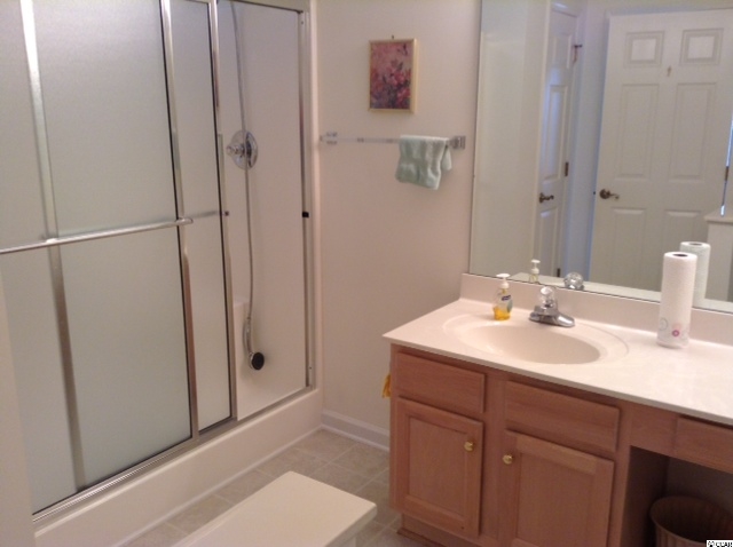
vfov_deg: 42.8
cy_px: 274
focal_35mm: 33
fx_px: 698
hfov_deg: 55.4
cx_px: 366
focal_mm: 3.3
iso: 40
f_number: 2.4
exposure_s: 1/24
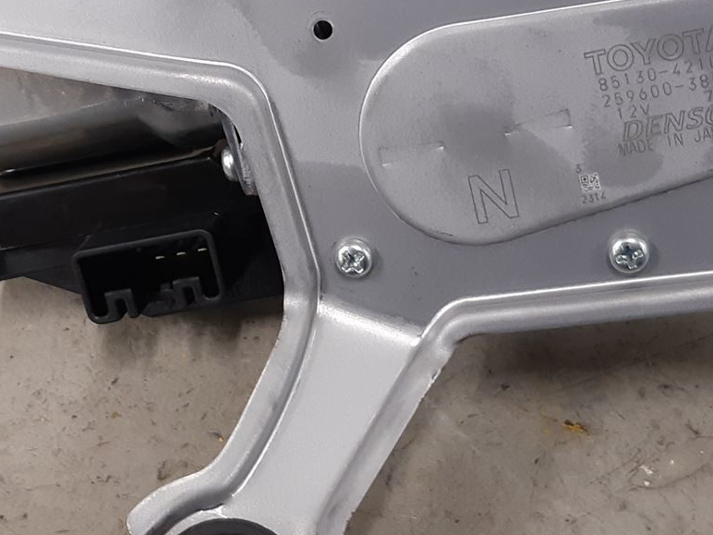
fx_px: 1421
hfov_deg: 28.1
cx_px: 305
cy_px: 219
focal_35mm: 69
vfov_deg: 21.3
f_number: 1.7
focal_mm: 3.93
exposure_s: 1/50
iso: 160
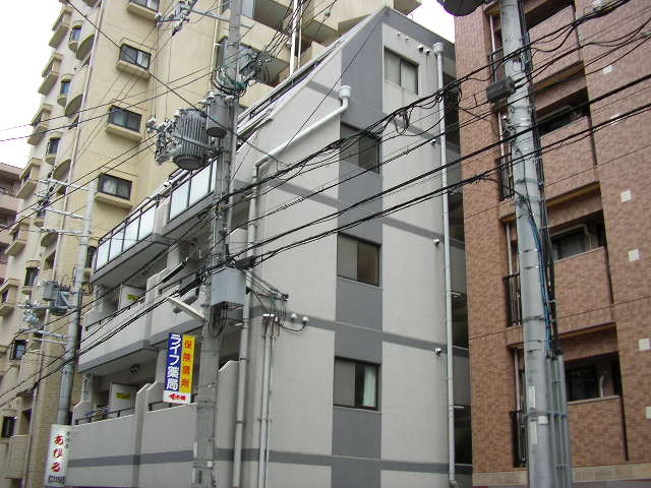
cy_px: 244
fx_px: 715
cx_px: 326
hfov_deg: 49.0
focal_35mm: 38
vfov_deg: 37.7
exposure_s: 1/70
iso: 71
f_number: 2.9
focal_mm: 5.8
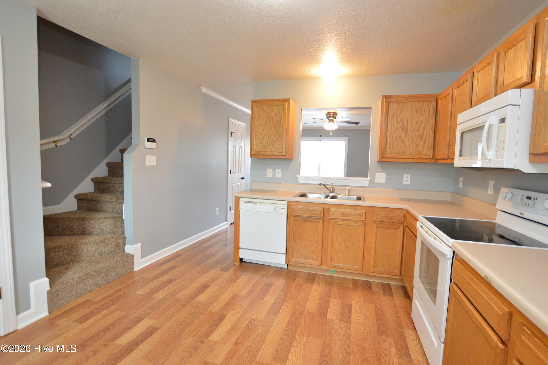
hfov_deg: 95.0
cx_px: 274
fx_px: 251
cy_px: 182
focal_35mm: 16
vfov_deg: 71.9
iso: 1000
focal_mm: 11
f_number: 3.5
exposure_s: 1/60
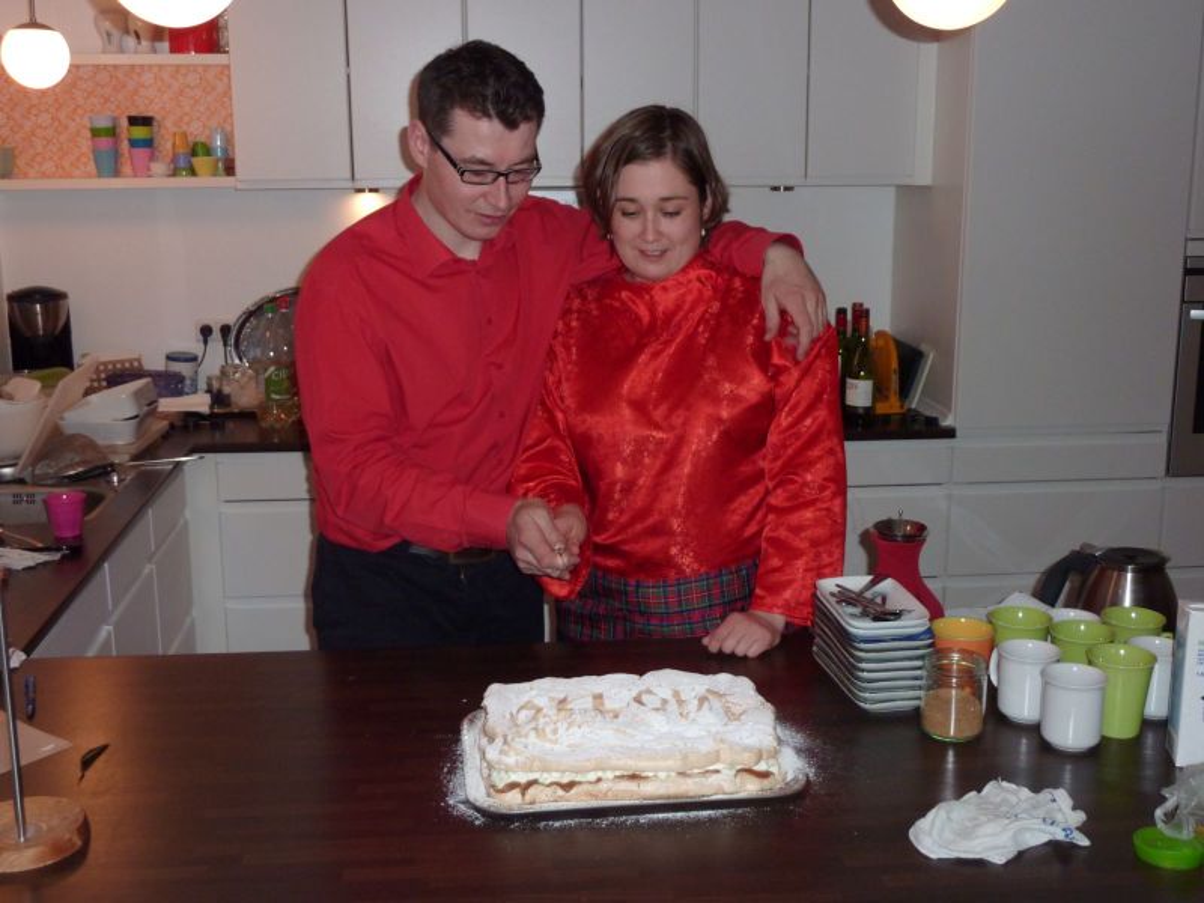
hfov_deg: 46.8
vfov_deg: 36.0
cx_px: 602
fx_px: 1391
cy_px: 452
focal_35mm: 40
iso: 160
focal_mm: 6.5
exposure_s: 1/30
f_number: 3.6
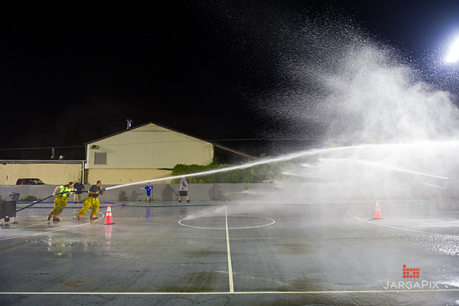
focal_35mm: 24
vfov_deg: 53.2
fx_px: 306
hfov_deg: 73.7
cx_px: 230
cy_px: 153
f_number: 3.2
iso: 6400
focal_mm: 24
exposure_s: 1/125
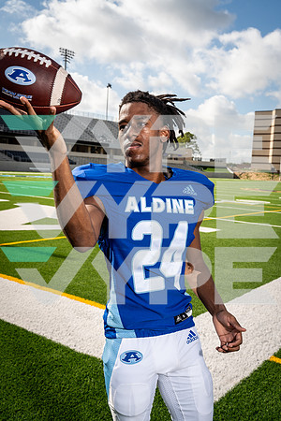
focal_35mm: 38
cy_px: 210
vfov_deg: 50.7
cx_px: 140
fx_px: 445
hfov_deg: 35.1
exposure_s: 1/250
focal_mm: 38
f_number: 8
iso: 125
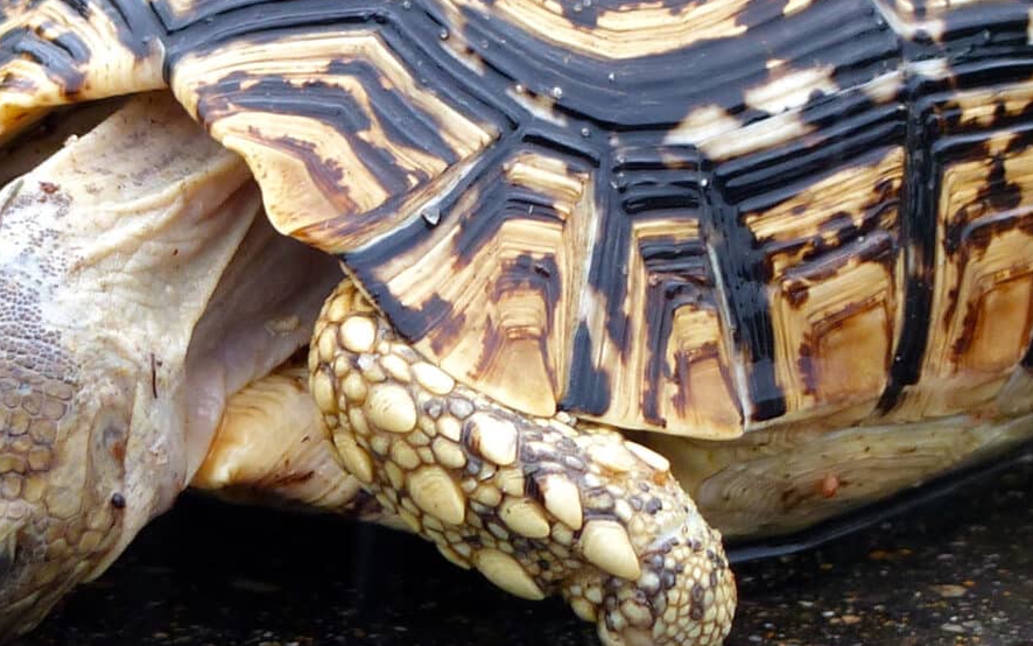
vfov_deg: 0.8
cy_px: 153
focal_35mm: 1620
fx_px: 45613
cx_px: 338
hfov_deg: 1.3
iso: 100
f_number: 2.8
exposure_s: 1/100
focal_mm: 95.2
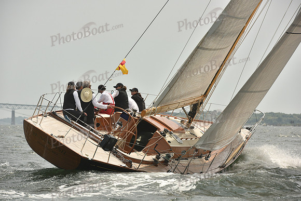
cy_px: 100
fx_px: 1673
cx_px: 150
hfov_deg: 10.3
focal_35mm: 200
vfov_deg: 6.9
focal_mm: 200
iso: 400
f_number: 10
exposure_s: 1/1600
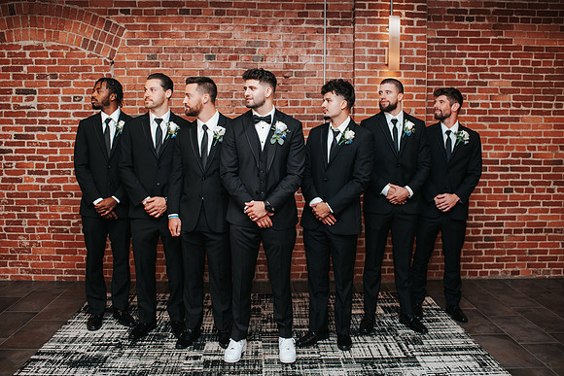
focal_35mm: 36
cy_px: 188
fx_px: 564
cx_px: 282
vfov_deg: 36.9
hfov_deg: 53.1
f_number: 2.8
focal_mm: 35
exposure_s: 1/125
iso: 1000
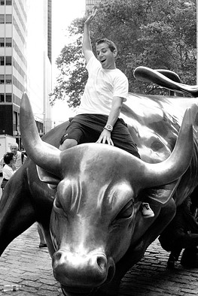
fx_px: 396
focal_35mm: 48
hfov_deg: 28.1
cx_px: 107
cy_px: 157
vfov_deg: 41.1
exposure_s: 1/13
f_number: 22
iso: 1600
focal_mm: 28
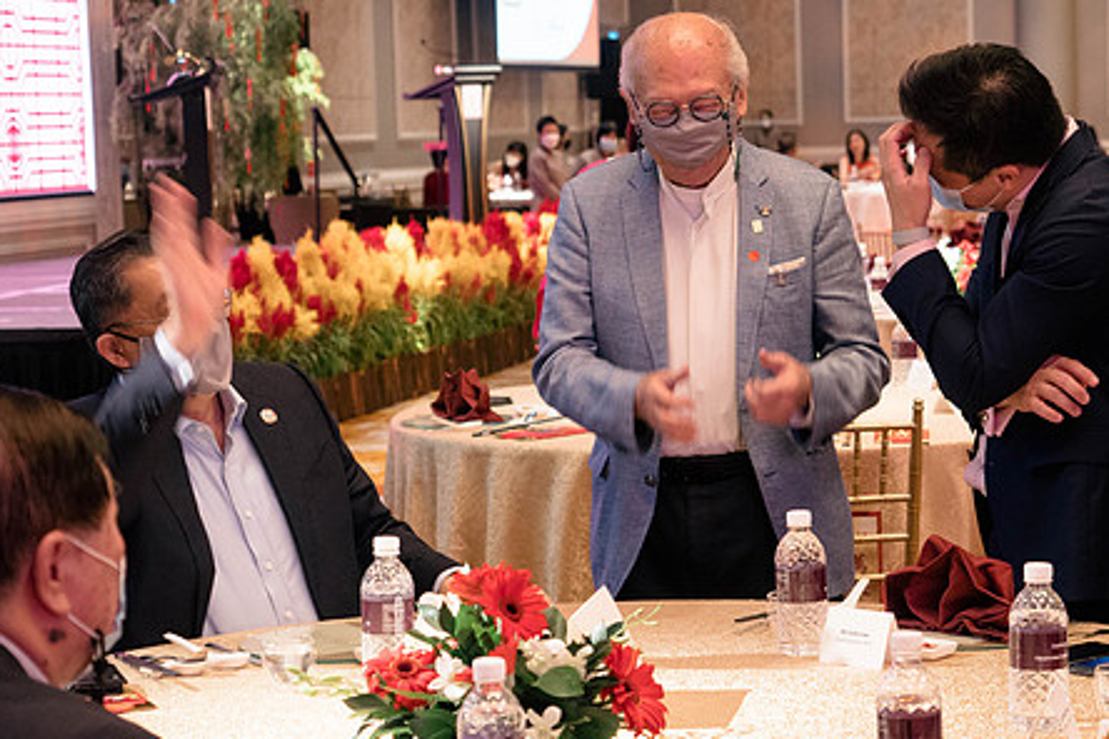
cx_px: 649
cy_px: 383
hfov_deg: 23.4
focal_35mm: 87
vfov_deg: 15.7
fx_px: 2680
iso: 1000
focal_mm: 31
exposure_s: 1/60
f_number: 2.8
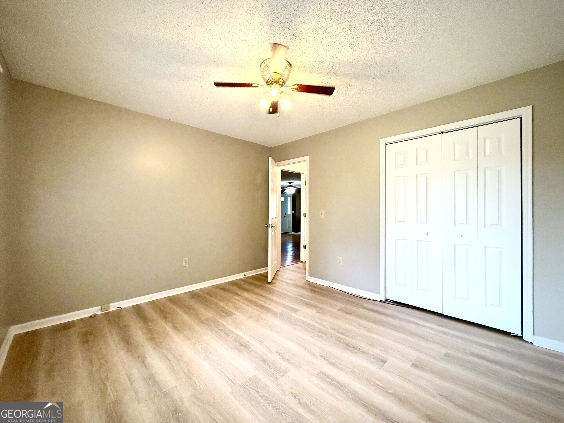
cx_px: 282
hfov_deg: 102.1
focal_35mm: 14
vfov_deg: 85.7
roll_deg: -0.2
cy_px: 212
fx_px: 228
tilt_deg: -0.4
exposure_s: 1/120
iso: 320
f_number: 2.2
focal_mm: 2.22
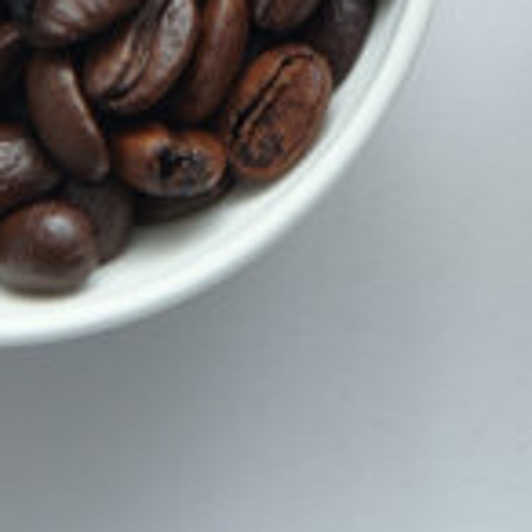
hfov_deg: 4.2
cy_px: -598
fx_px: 7268
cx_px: 547
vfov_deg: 4.1
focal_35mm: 418
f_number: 5
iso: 100
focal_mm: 70
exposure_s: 1/160
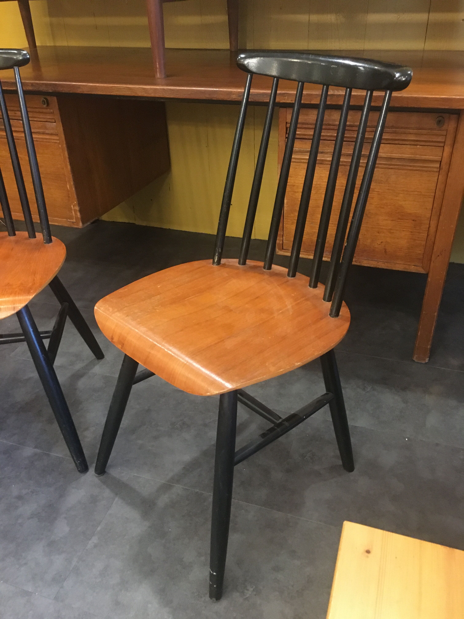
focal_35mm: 29
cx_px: 232
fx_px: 518
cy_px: 310
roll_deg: +1.5
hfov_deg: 48.2
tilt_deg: -31.5
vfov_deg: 61.7
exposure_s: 1/17
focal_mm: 4.15
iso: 250
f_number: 2.2
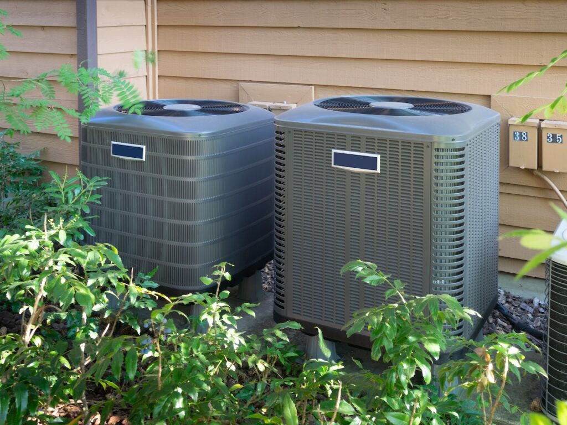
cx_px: 284
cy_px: 212
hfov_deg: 44.8
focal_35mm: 42
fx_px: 688
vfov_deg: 34.3
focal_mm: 21
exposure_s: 1/8
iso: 200
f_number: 7.1
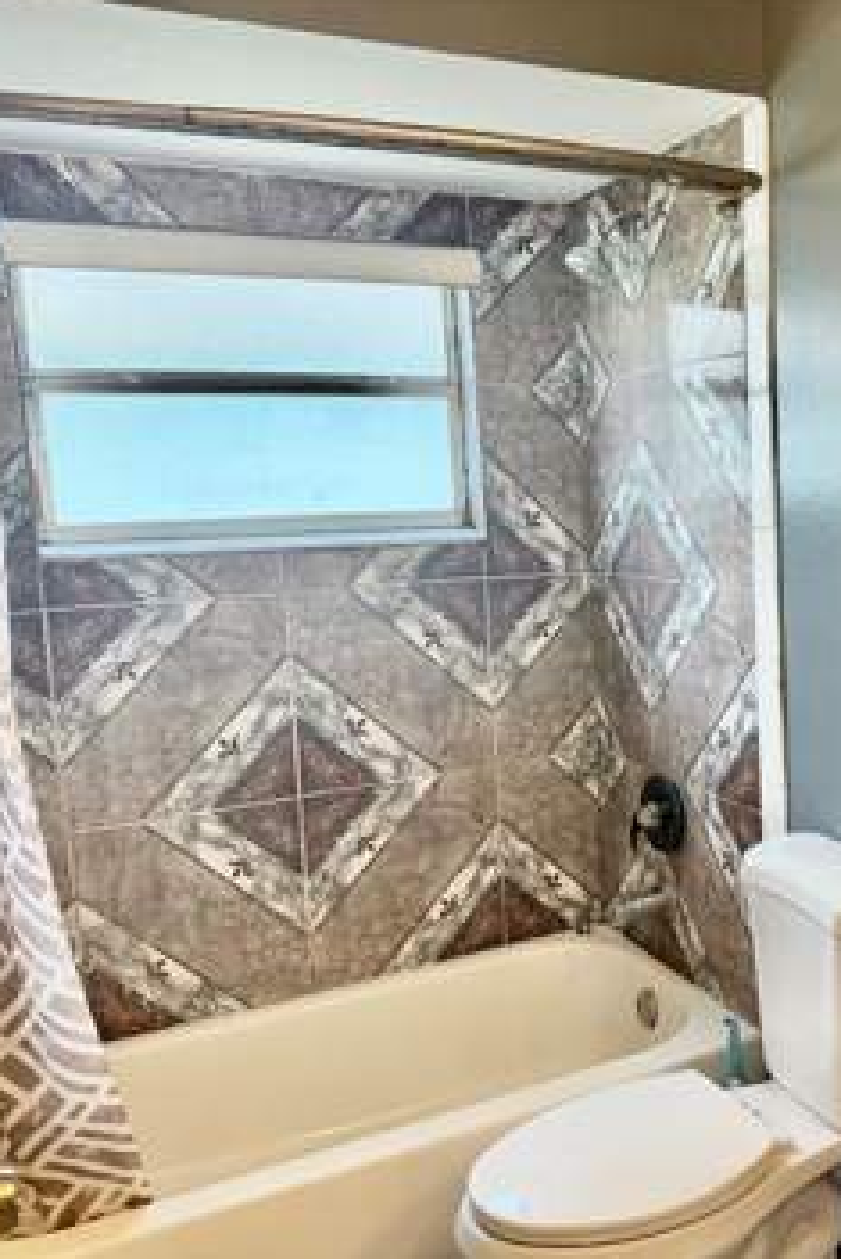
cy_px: 626
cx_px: 705
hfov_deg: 37.2
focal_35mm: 34
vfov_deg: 55.8
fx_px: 1190
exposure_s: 1/120
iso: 250
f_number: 1.78
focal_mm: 6.76
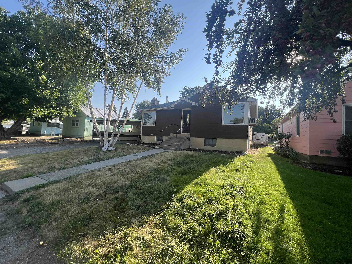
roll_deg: -2.2
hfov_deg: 106.2
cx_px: 176
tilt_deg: +1.4
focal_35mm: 13
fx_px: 132
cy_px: 132
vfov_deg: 89.9
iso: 32
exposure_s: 1/598
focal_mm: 1.57
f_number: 1.8
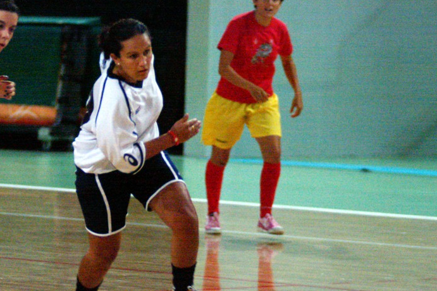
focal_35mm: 375
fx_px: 4549
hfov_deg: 5.5
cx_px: 106
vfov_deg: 3.7
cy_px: 129
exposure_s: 1/350
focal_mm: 135
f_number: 2.8
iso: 3200
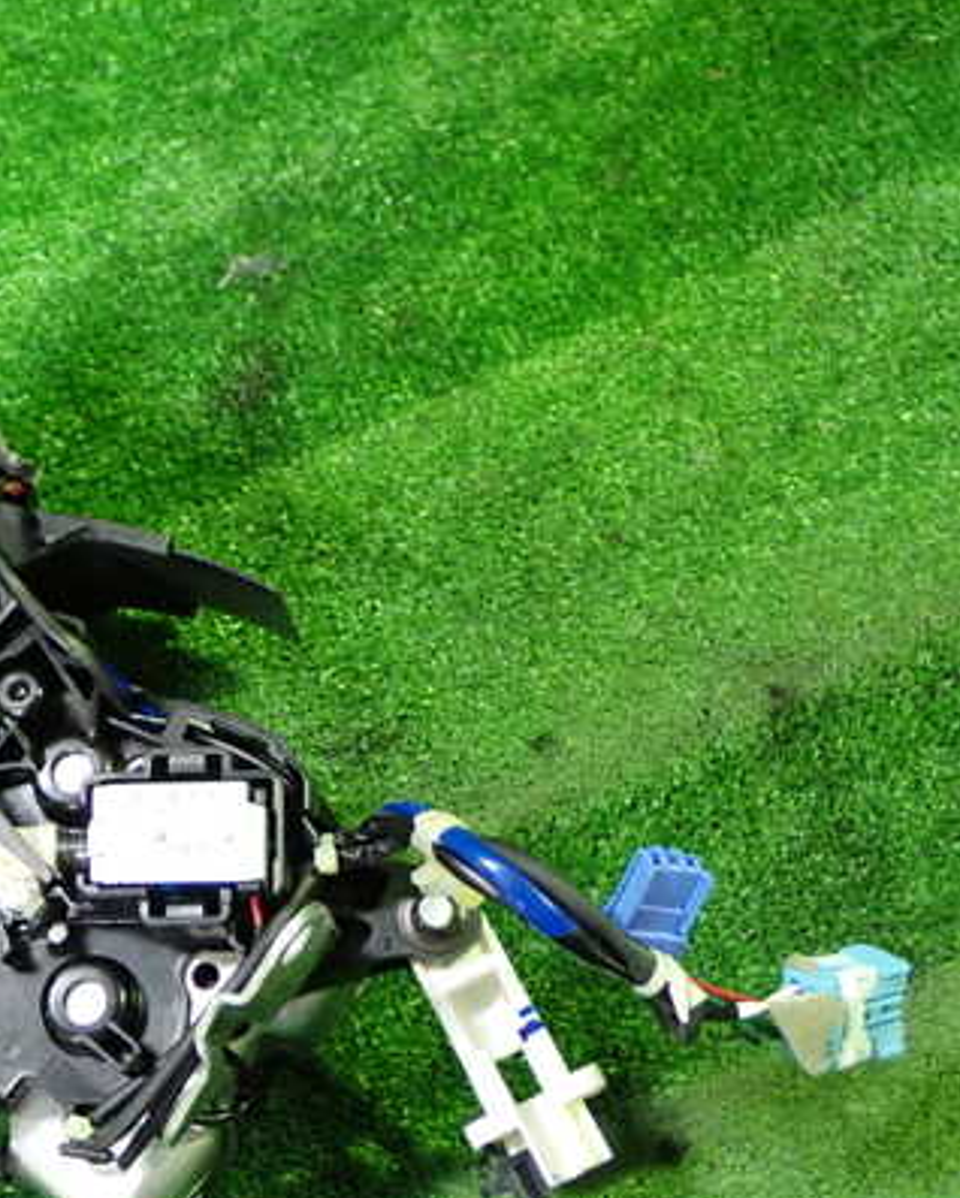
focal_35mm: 56
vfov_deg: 33.5
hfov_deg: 26.6
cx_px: 178
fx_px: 1987
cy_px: 667
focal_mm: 6.83
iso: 800
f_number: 2.7
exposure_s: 1/30
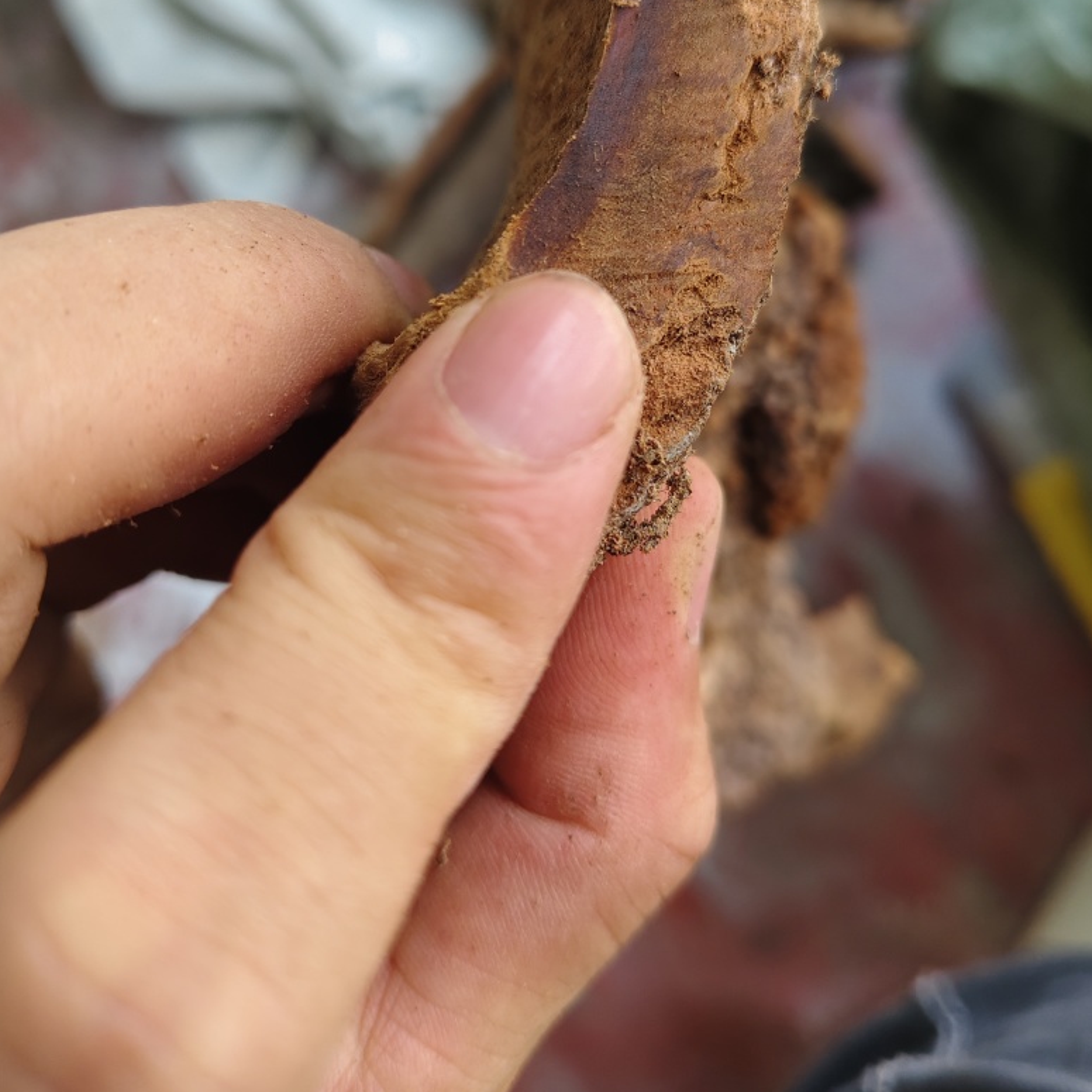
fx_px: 999
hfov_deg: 57.3
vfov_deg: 55.9
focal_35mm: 28
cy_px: 352
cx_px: 558
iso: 750
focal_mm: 5.56
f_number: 1.88
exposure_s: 1/100
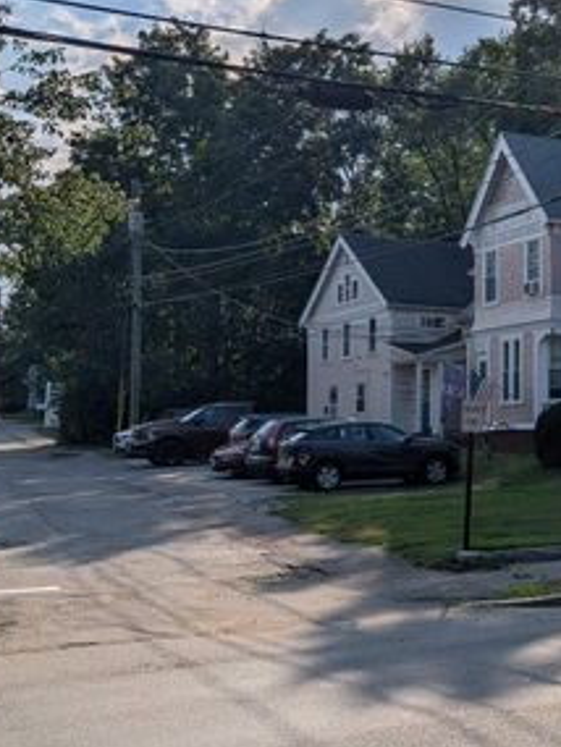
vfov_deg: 34.3
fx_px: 1209
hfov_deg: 24.4
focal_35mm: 56
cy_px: 338
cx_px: 619
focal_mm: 6.81
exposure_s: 1/8696
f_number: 1.85
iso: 44
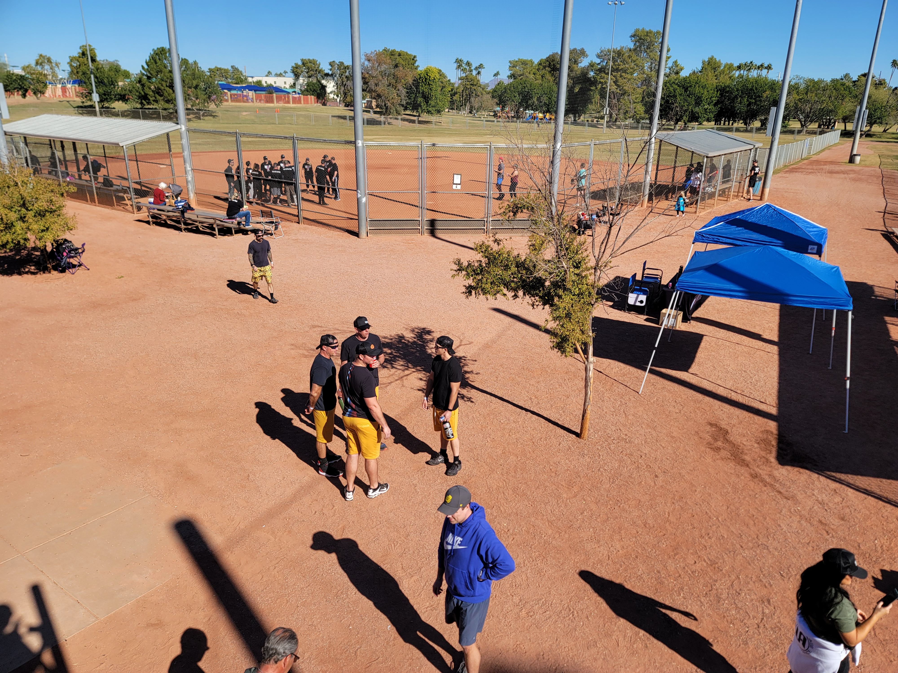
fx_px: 649
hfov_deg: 69.4
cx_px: 449
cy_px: 336
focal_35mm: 25
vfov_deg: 54.9
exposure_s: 1/1218
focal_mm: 7
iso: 20
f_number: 1.8
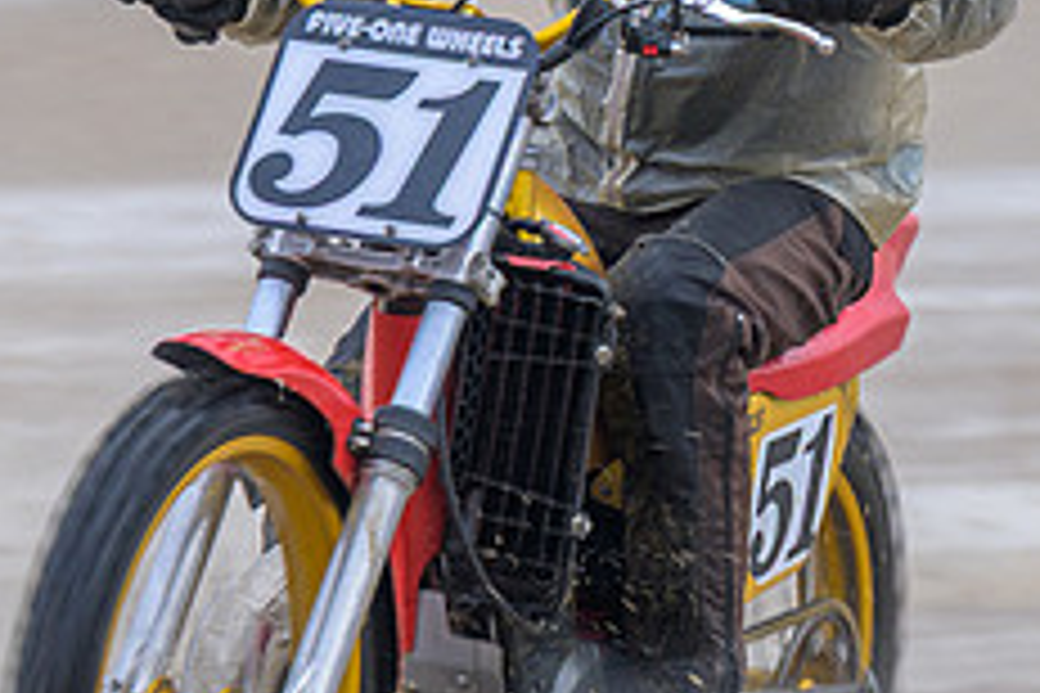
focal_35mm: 846
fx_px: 24438
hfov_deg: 2.4
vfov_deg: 1.6
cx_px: 371
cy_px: 333
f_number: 5
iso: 110
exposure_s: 1/200
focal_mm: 200
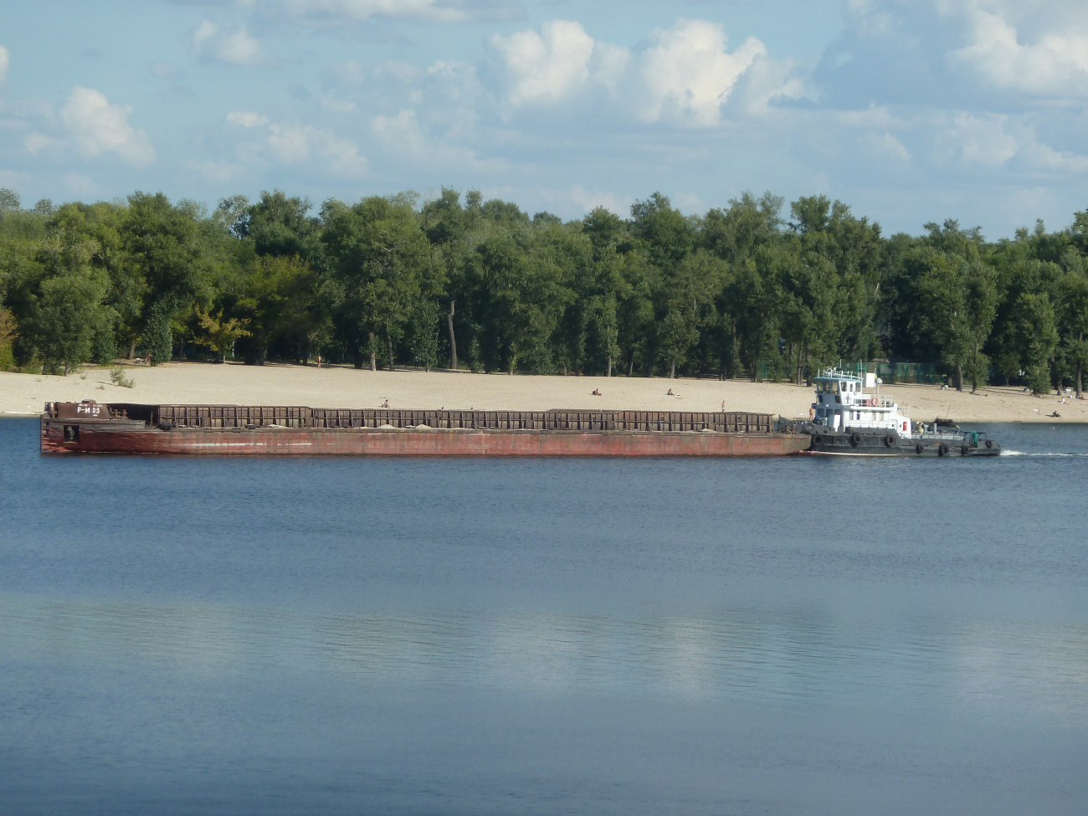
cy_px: 408
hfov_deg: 10.9
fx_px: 5720
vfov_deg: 8.2
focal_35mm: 182
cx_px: 544
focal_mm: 29.9
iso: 80
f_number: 4.5
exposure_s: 1/500
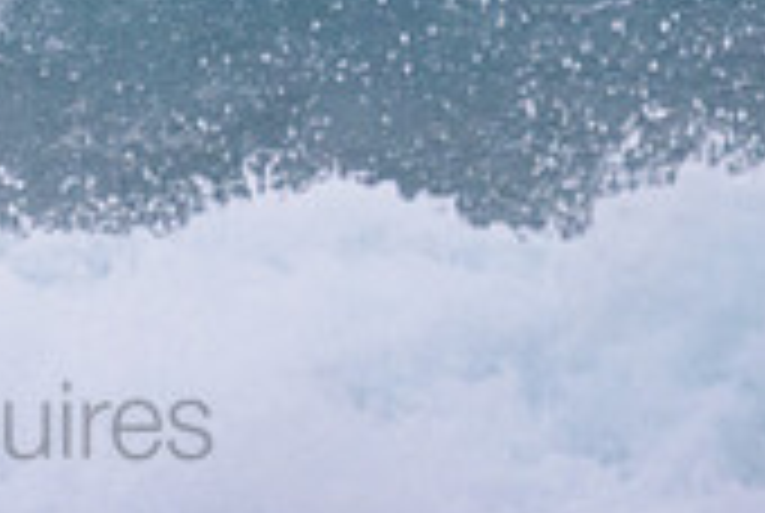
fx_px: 44426
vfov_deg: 0.7
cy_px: -523
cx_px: 138
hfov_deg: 1.0
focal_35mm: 2087
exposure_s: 1/2000
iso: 1800
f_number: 5.6
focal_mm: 500
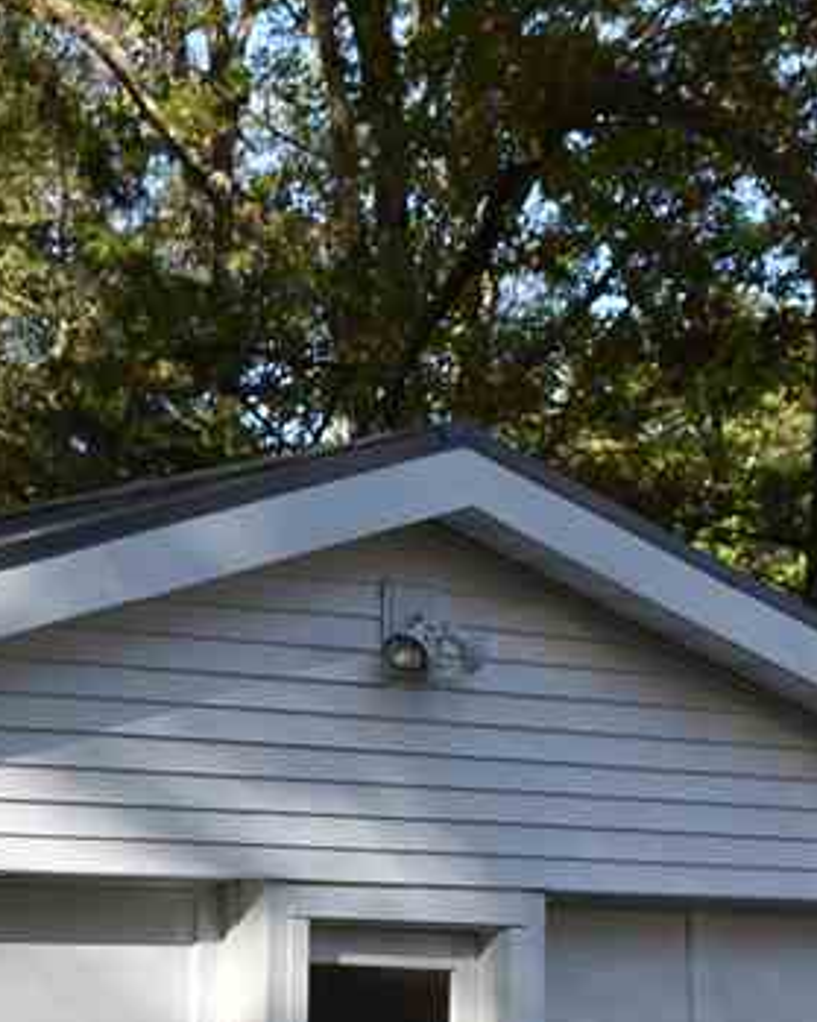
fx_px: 3750
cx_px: -64
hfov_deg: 12.2
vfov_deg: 15.3
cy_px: 1003
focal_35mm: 124
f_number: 6.3
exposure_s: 1/160
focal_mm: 24
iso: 100
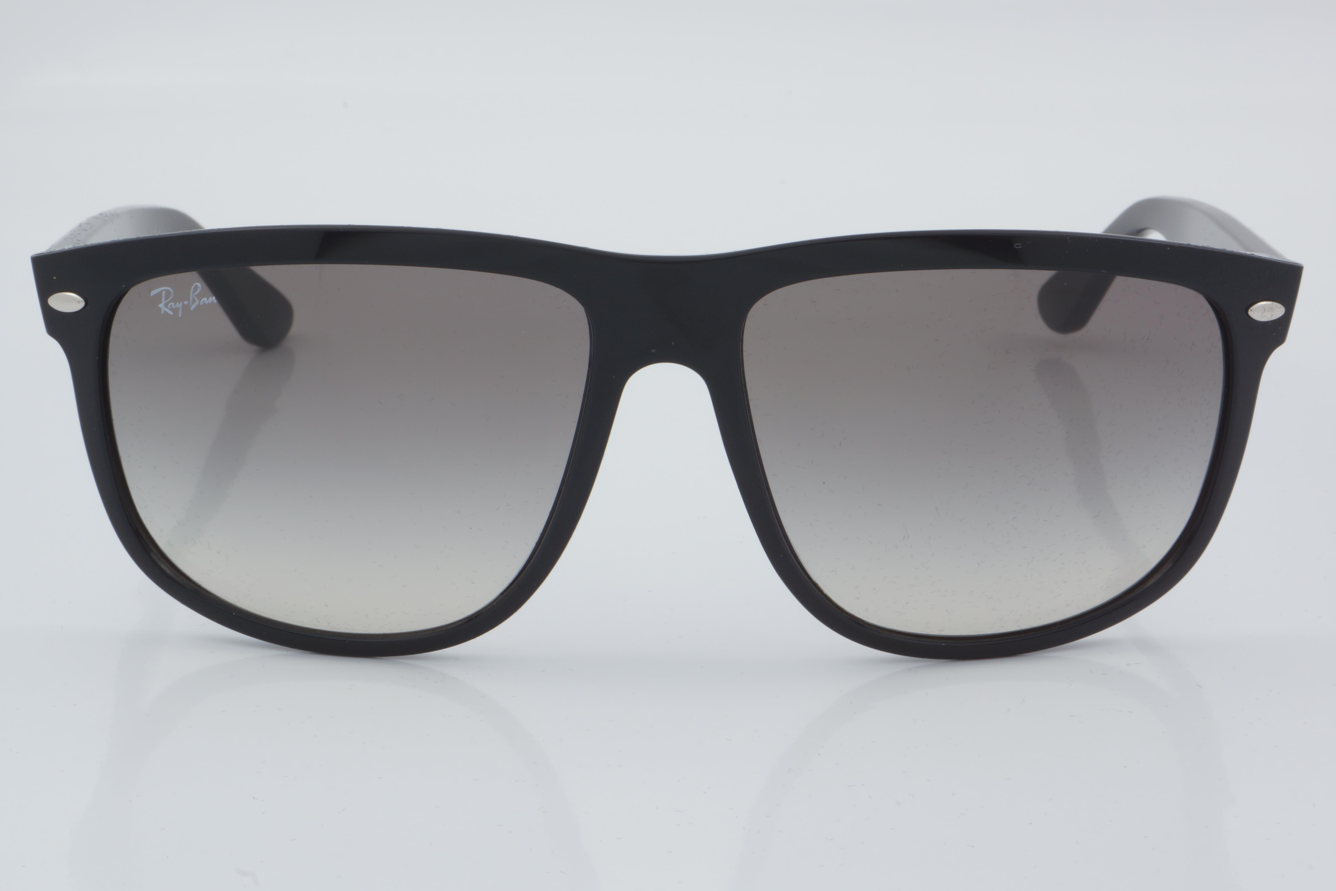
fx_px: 3061
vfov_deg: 16.6
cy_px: 446
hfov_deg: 24.6
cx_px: 668
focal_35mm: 82
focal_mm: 55
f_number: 32
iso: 100
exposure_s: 1/4
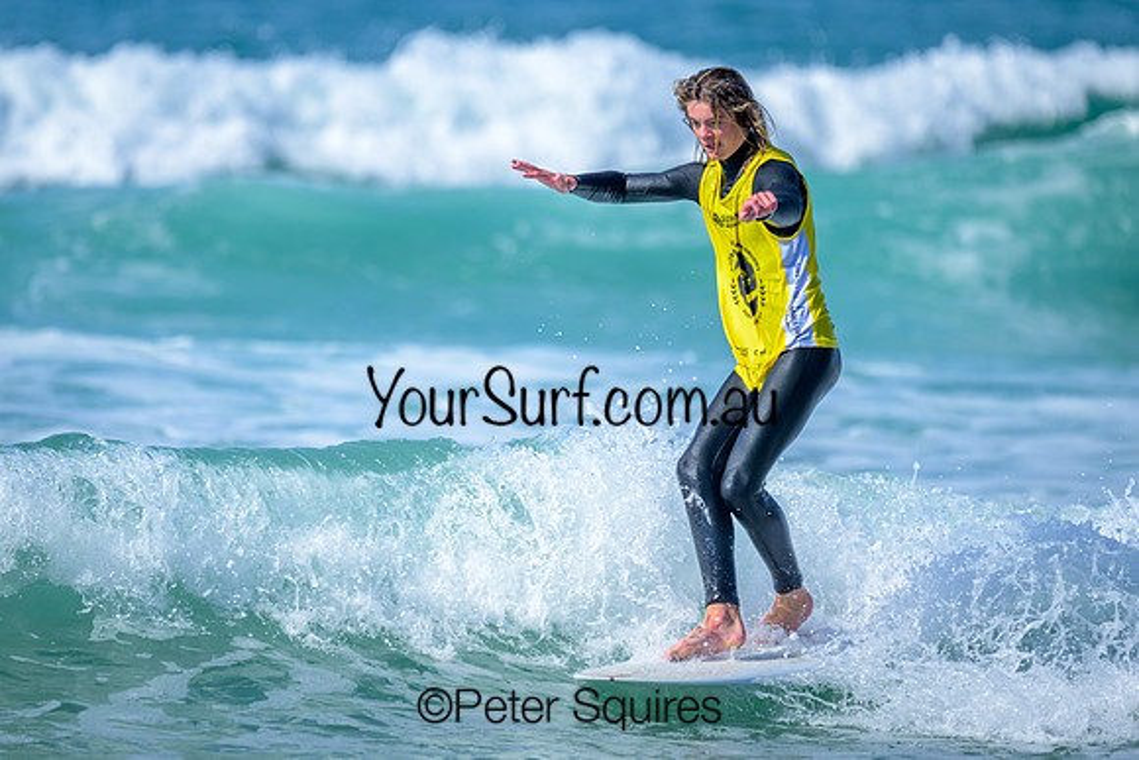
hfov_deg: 2.5
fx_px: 25849
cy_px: 372
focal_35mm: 817
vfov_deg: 1.7
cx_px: 581
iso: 280
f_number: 6.3
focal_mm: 800
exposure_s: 1/2000
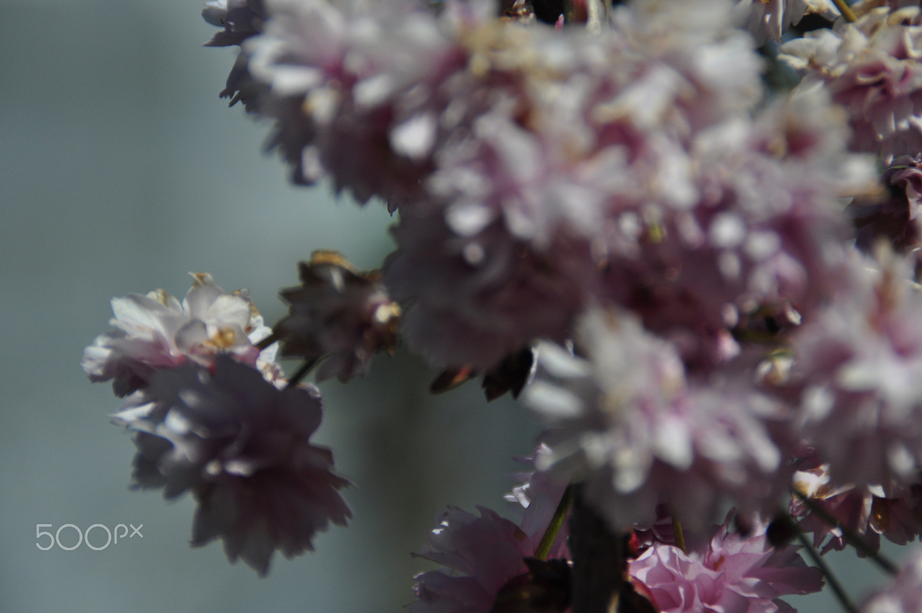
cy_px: 306
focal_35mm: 300
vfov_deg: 4.6
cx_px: 461
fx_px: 7675
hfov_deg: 6.9
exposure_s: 1/640
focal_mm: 200
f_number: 6.3
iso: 200
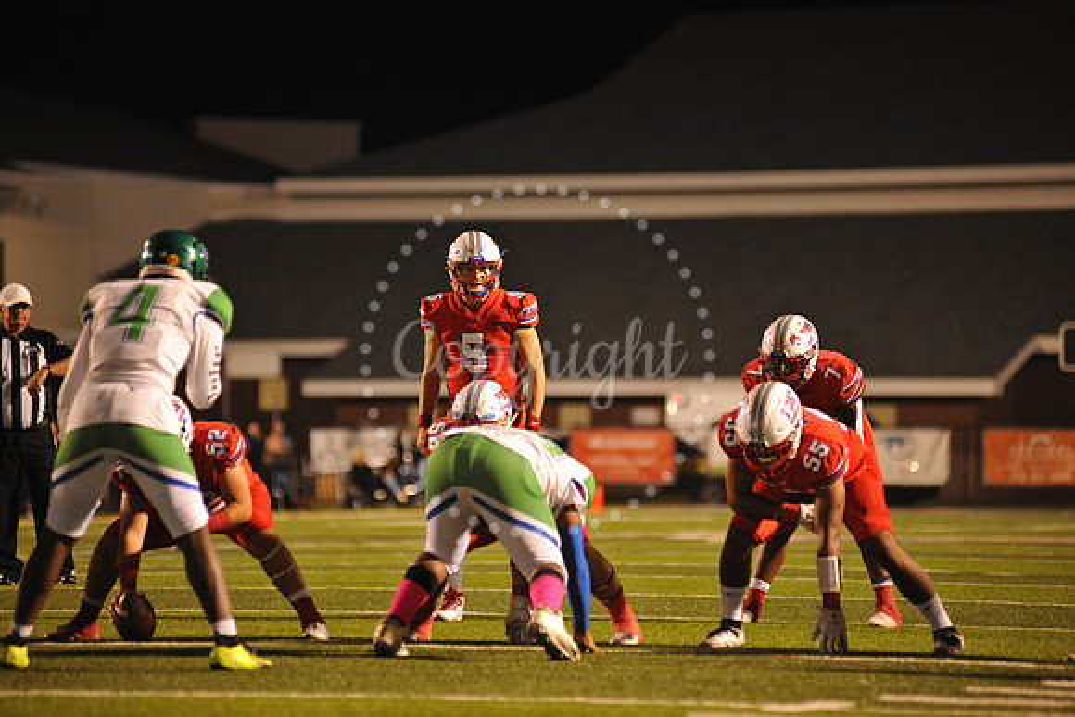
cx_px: 538
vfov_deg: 6.9
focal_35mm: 200
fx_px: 5973
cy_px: 358
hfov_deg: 10.3
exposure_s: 1/125
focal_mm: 200
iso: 1600
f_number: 2.8
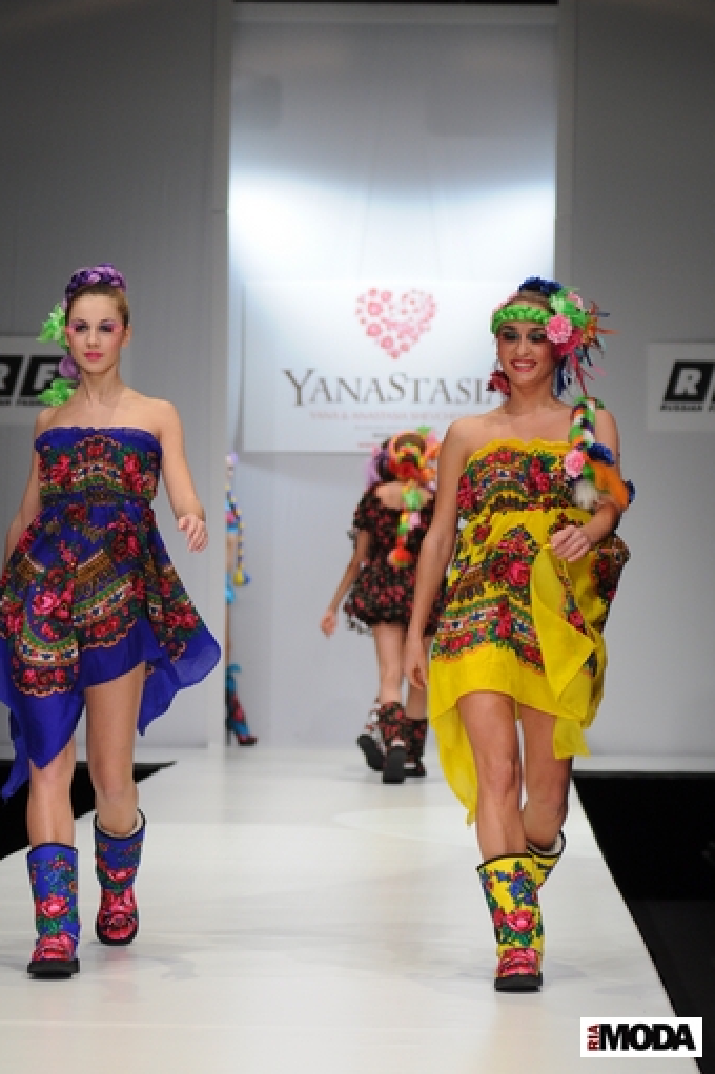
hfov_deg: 11.2
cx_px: 361
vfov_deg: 16.8
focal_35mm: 122
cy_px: 532
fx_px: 3639
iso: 800
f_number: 3.5
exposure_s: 1/320
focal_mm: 80
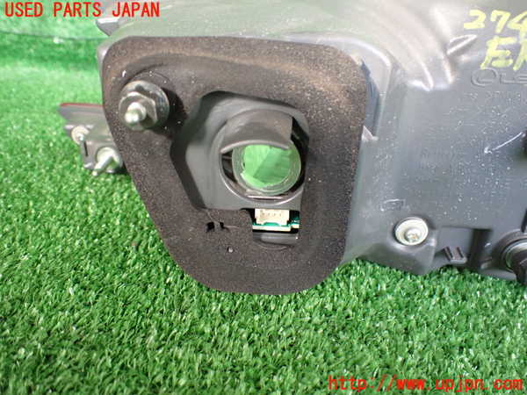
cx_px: 264
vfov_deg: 46.8
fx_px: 457
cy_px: 198
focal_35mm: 30
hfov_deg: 60.0
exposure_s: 1/125
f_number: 2.3
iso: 800
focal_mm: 5.4
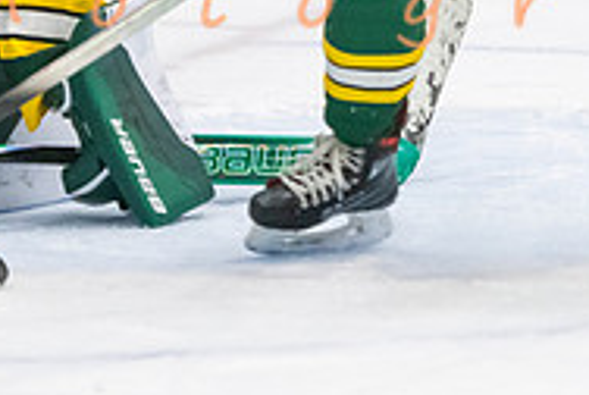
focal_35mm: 510
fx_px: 8357
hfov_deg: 4.0
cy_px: -284
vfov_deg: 2.7
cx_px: 233
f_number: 3.2
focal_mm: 116
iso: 2500
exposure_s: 1/640
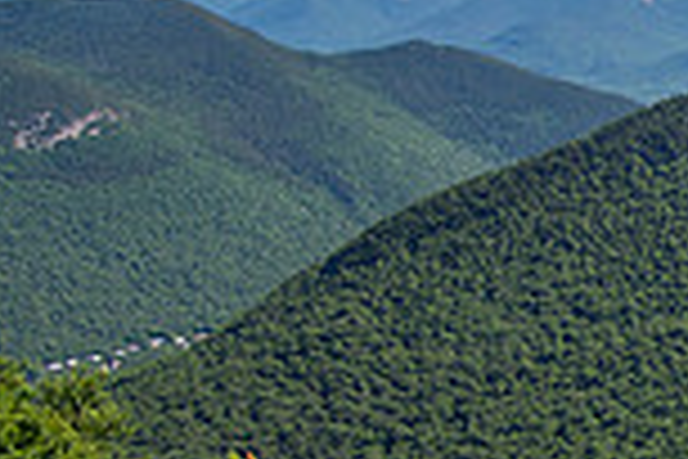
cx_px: 1270
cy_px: 411
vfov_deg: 15.4
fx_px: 1682
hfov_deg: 18.0
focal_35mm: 88
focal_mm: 16
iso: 100
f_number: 5
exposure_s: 1/640
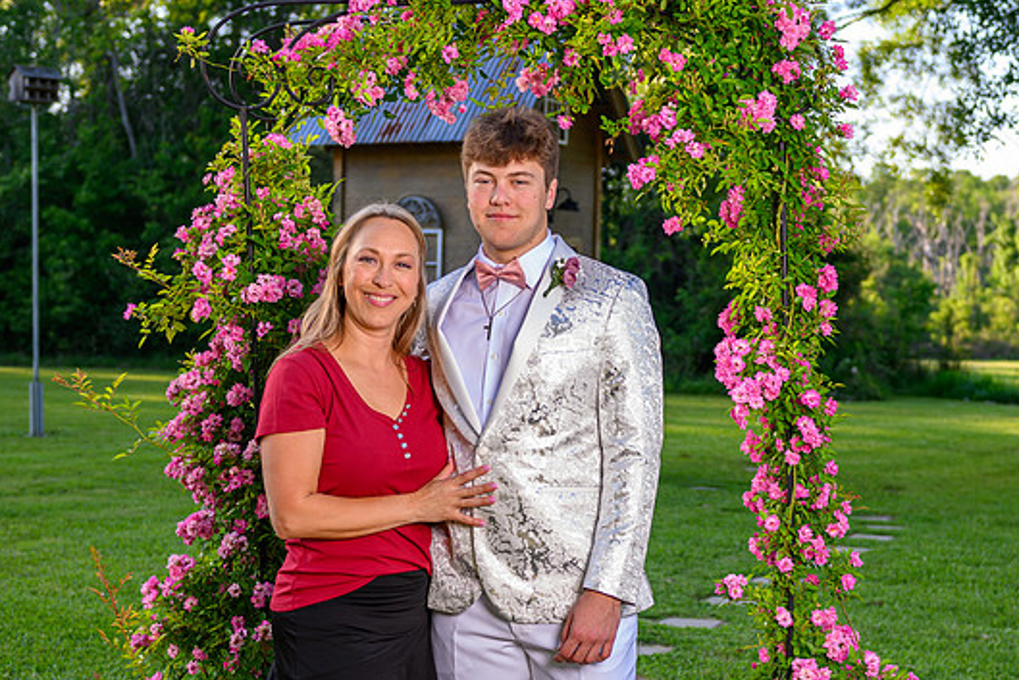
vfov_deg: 20.3
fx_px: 1897
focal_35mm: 67
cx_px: 609
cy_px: 456
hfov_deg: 30.0
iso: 100
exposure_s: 1/250
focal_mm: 34
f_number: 2.8
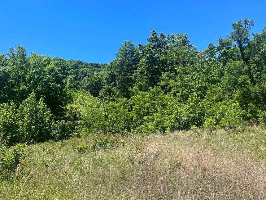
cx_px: 123
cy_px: 95
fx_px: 238
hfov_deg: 58.3
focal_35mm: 31
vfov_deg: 45.4
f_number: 1.5
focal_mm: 5.7
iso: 50
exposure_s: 1/2165
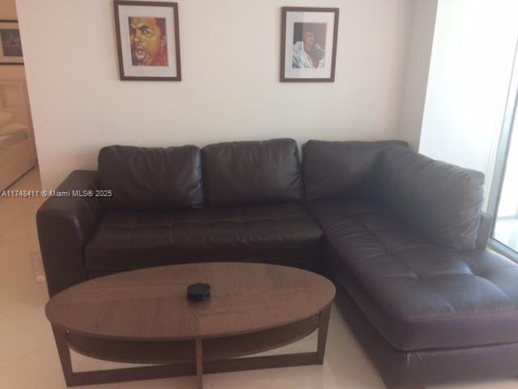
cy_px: 194
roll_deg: -3.0
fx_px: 434
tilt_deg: -19.2
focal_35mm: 29
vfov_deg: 48.2
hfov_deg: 61.7
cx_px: 259
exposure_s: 1/40
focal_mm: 4.15
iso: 32
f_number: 2.2
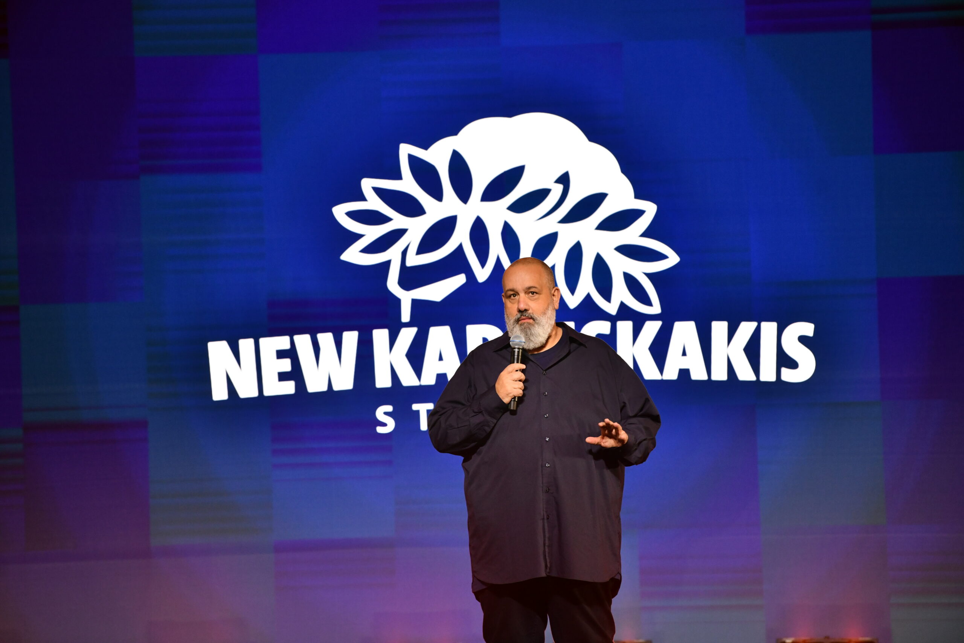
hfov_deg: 10.3
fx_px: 5355
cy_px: 322
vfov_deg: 6.9
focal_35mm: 200
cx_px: 482
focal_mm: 200
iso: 1600
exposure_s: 1/250
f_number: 4.5
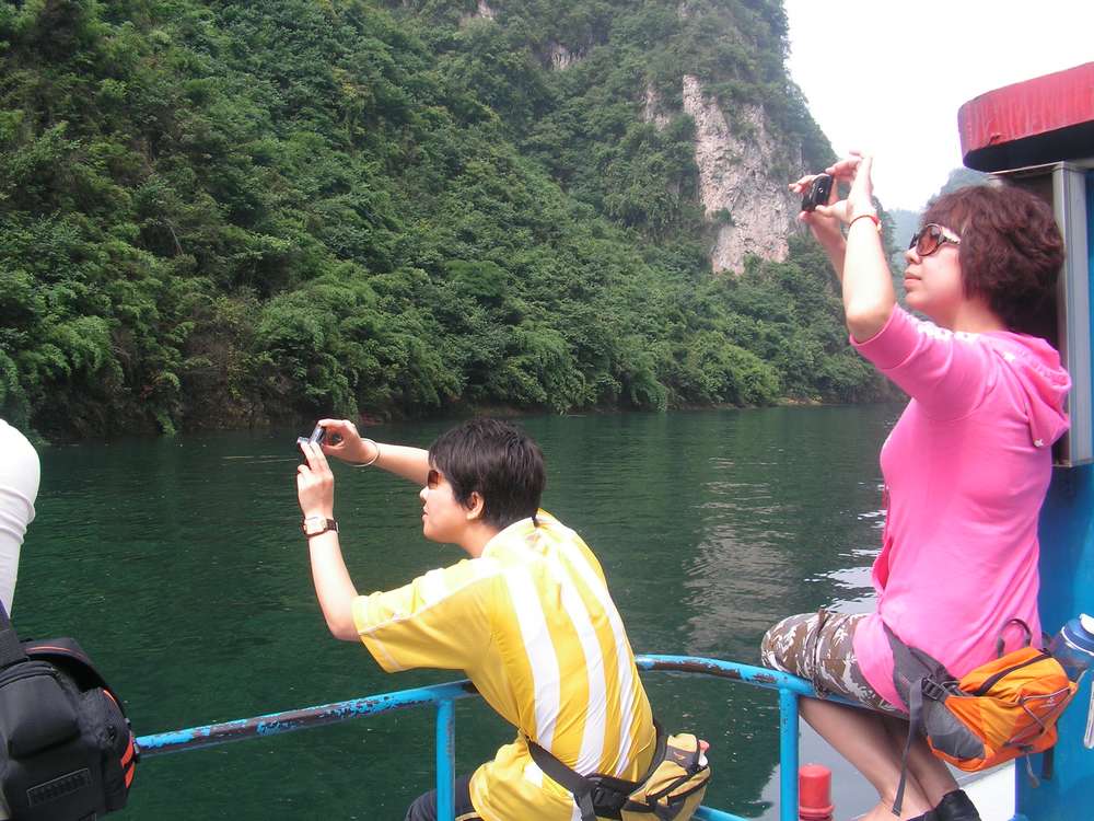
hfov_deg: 51.4
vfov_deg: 39.7
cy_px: 410
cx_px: 547
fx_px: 1138
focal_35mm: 36
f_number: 4.8
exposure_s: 1/125
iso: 50
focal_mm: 6
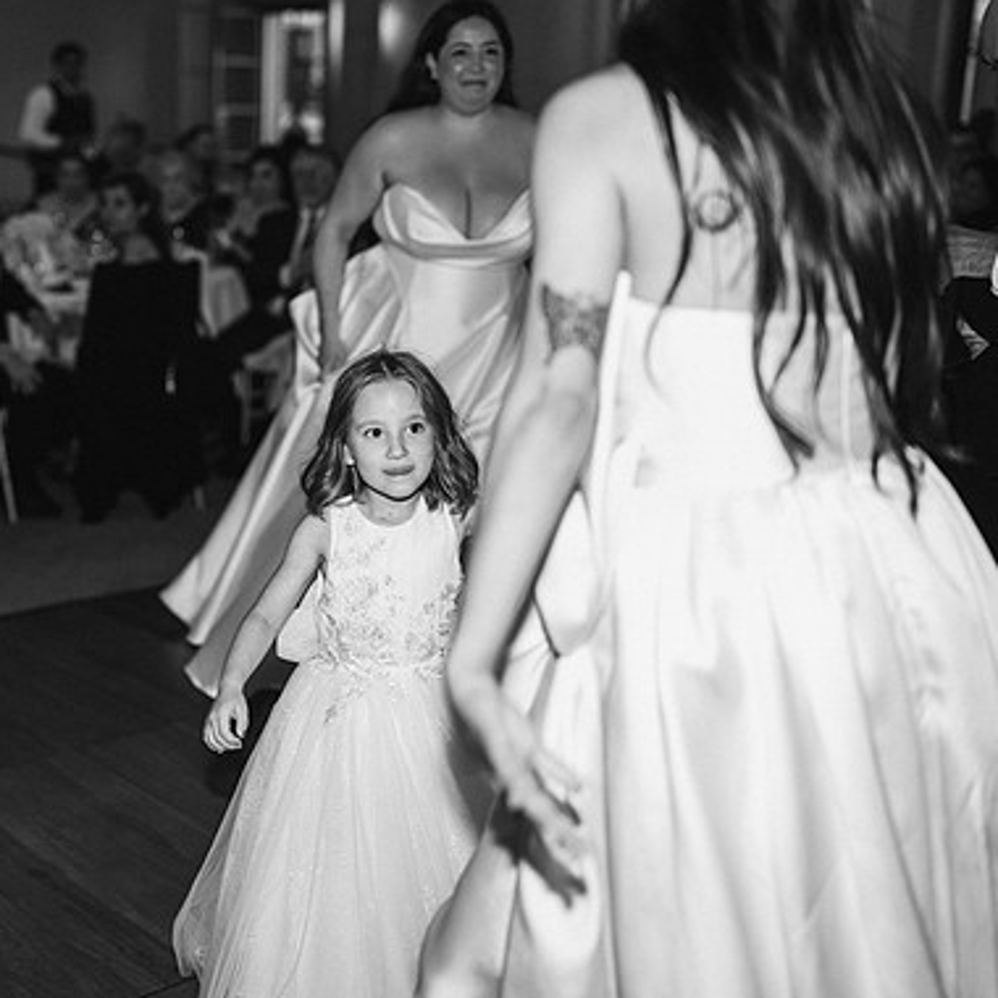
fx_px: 1598
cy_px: 454
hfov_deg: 34.0
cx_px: 249
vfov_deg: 34.7
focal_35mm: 49
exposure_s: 1/125
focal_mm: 35
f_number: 1.4
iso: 1600
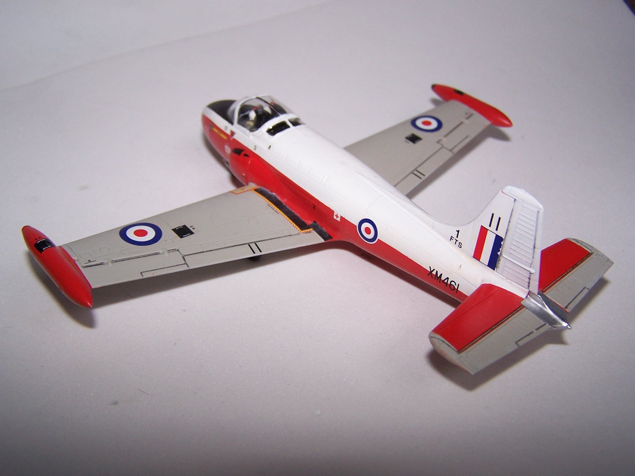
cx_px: 318
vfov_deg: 37.7
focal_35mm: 38
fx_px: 697
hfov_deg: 49.0
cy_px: 238
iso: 80
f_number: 2.8
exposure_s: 1/60
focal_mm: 6.3
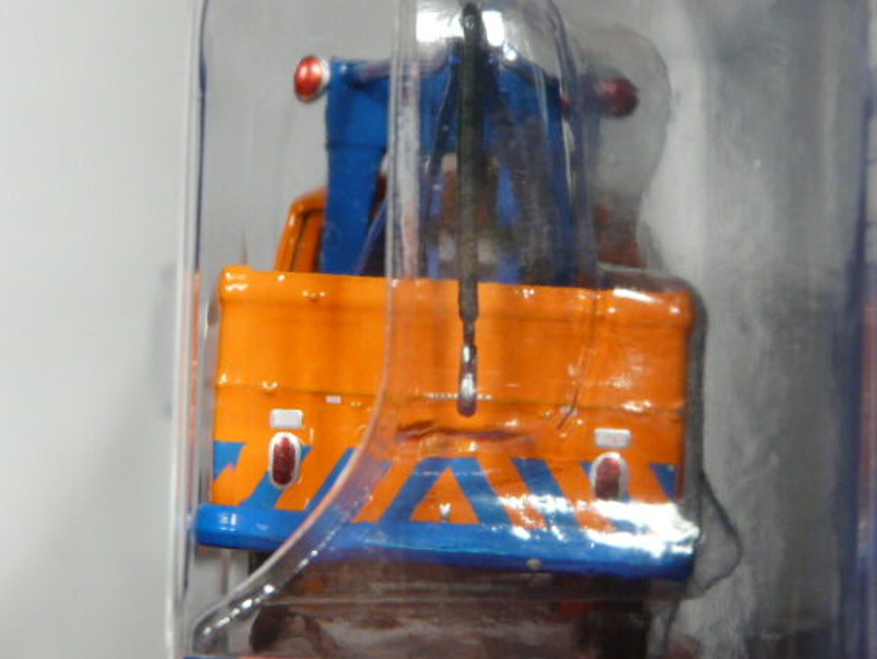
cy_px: 317
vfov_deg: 8.1
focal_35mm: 184
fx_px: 4665
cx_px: 461
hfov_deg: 10.7
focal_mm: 18
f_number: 3.6
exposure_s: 1/60
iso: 200
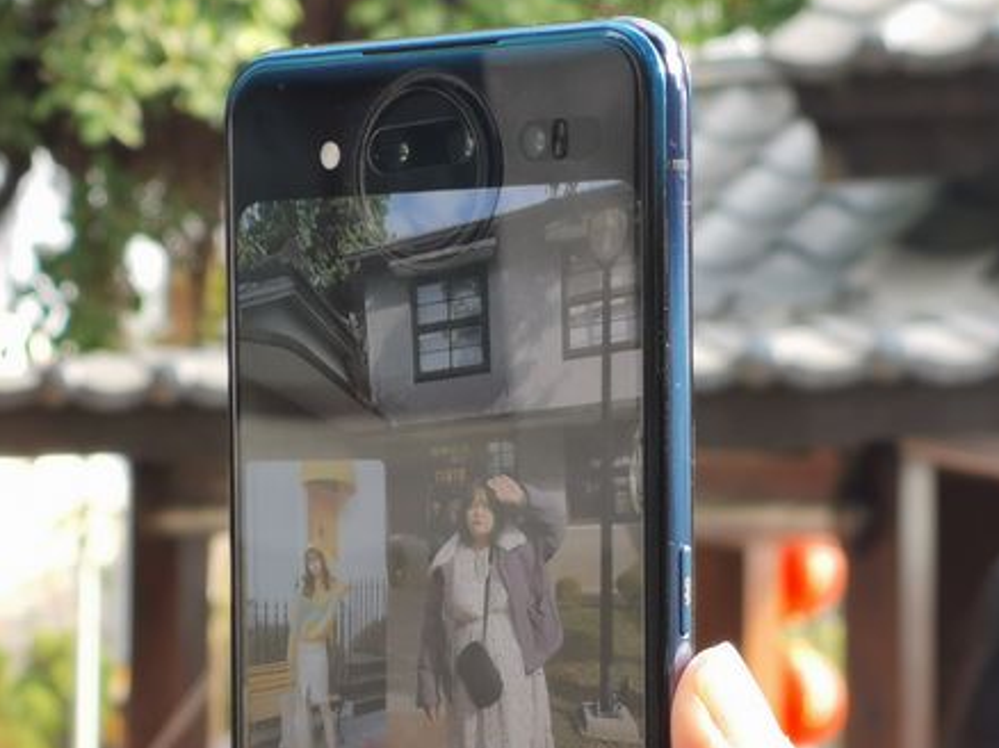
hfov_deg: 13.3
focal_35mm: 148
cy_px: 610
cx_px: 582
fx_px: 4269
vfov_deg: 10.0
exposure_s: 1/132
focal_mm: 7.48
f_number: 2.4
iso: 50
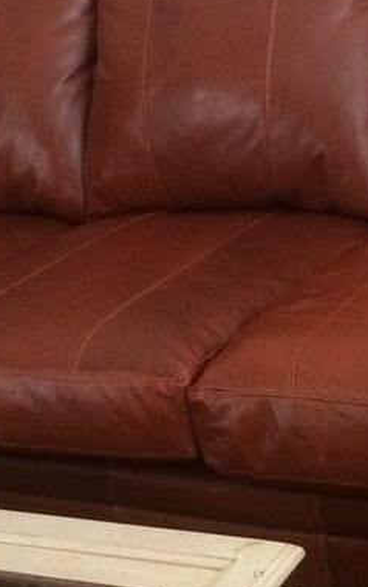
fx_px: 1554
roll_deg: +12.2
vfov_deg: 21.4
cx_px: 291
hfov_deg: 13.4
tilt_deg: -21.9
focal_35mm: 97
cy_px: 278
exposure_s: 1/30
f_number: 2.2
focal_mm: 4.15
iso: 250
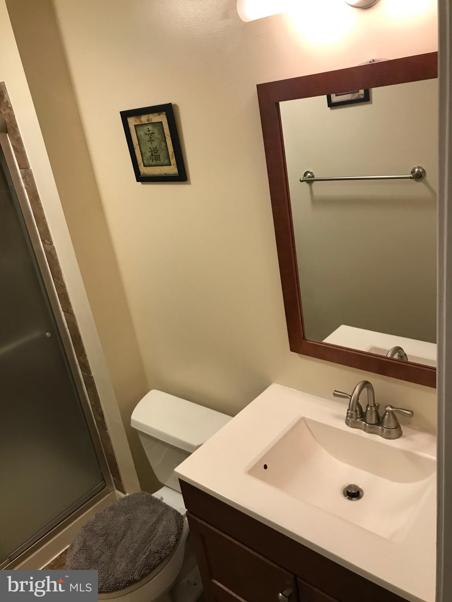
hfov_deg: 49.7
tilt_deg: -21.3
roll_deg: +9.7
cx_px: 226
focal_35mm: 28
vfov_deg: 63.4
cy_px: 301
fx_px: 487
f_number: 1.8
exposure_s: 1/30
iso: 40
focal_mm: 3.99
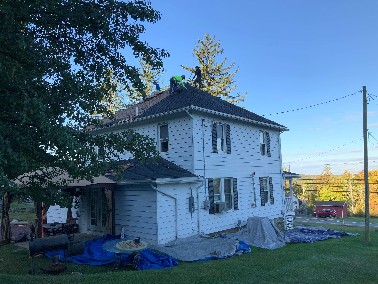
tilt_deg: +7.5
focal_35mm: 29
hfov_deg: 61.7
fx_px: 317
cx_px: 189
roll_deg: +2.0
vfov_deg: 48.2
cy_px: 142
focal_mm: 3
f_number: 1.8
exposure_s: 1/666
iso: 16
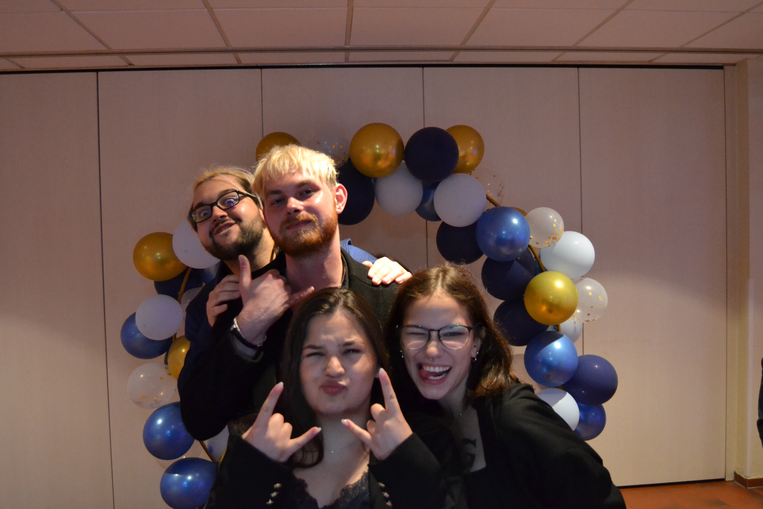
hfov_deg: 61.9
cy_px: 254
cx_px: 382
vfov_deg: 43.6
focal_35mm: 30
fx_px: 636
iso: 3200
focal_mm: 20
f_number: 3.5
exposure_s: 1/50
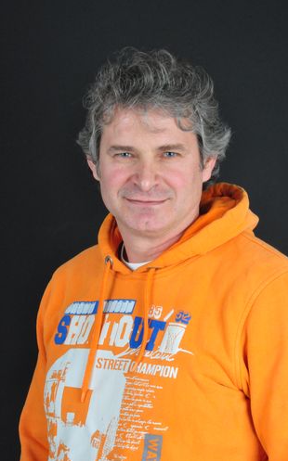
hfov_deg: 10.6
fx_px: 1547
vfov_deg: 17.0
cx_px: 153
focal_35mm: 123
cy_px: 231
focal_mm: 80
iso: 3200
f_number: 25
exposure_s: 1/125
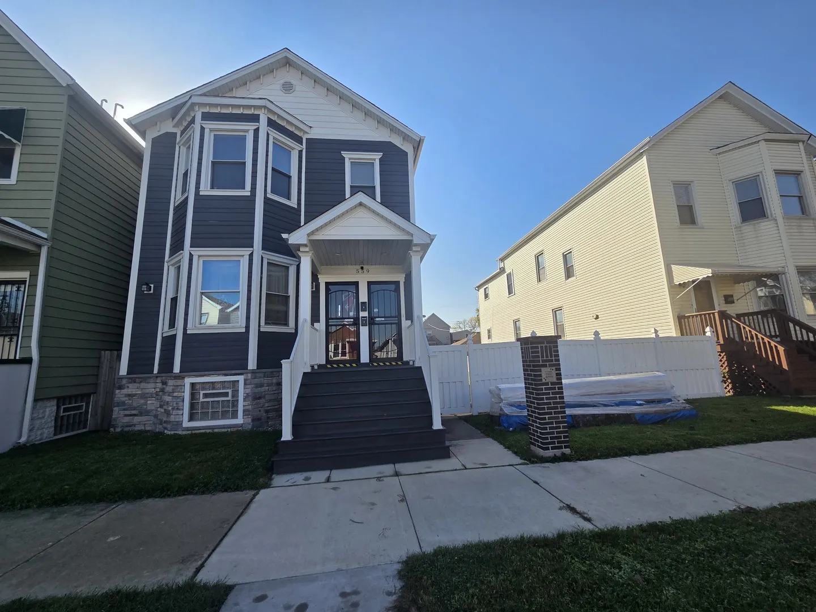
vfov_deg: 89.9
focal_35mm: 13
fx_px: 306
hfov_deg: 106.2
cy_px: 306
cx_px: 408
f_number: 2.2
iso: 50
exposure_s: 1/1610
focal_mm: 2.2
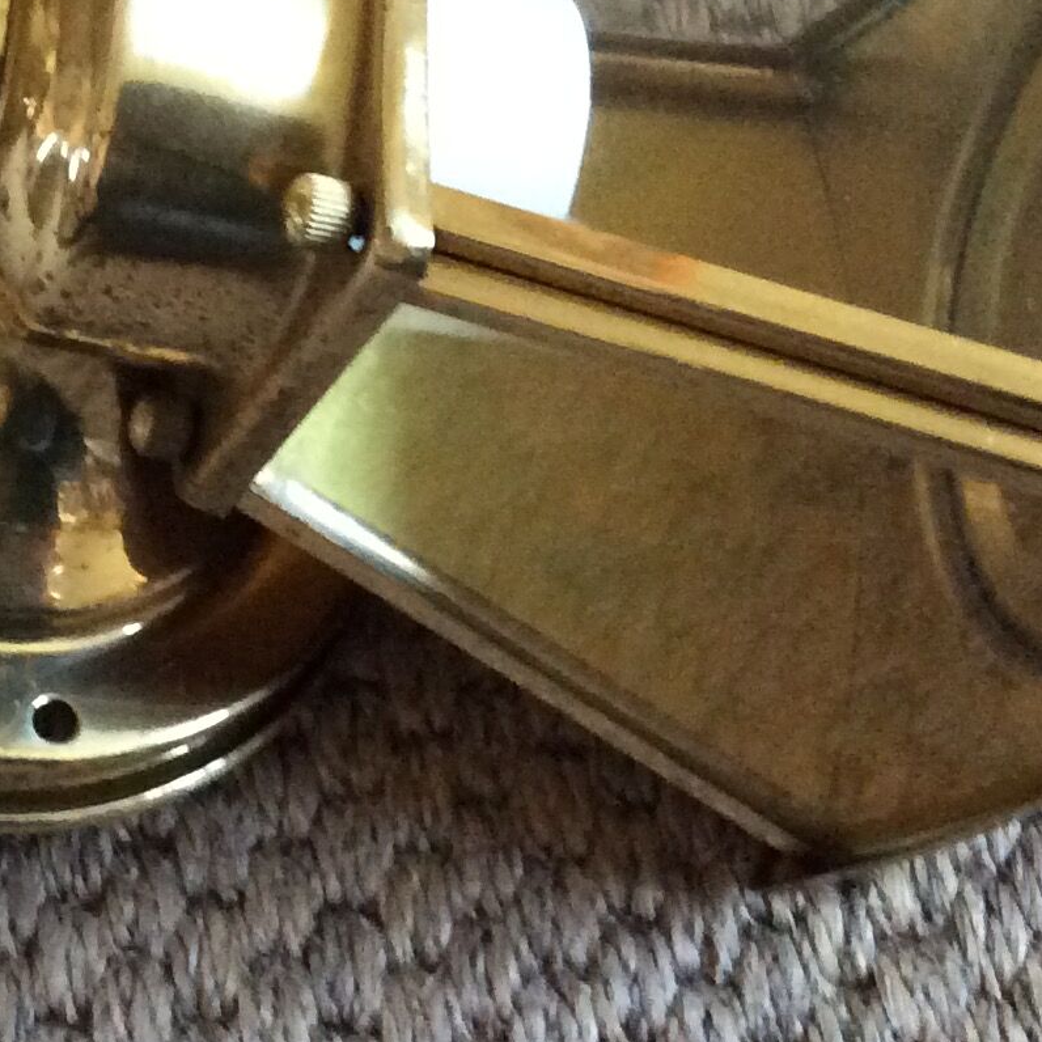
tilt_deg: -62.1
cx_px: 144
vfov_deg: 18.8
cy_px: 346
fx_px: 3133
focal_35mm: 92
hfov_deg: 18.6
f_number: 2.4
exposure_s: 1/20
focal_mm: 3.3
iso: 320
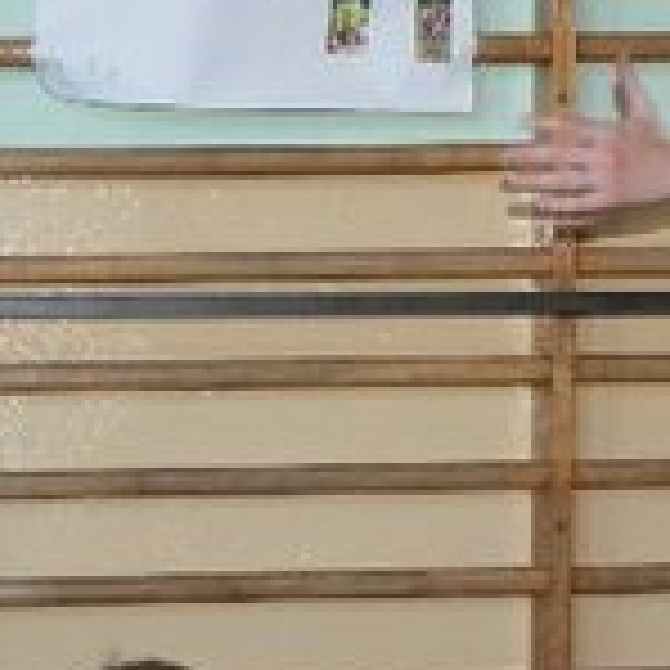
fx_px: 3416
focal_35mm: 156
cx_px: 126
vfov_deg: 11.1
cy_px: 582
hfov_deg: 11.2
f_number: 5
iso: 400
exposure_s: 1/60
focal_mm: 28
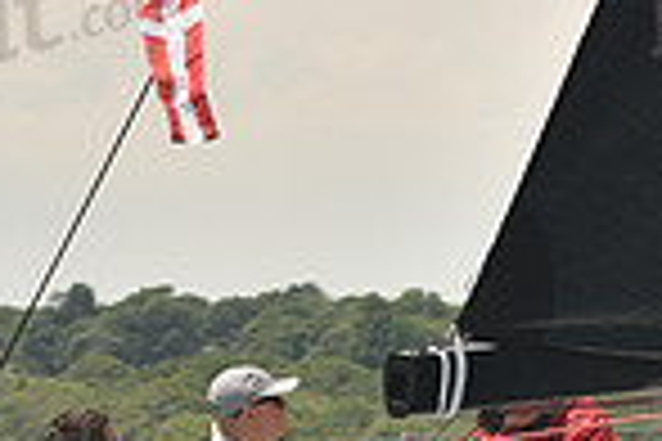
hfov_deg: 7.5
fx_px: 5075
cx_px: 414
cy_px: 650
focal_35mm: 276
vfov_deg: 4.9
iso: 250
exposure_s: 1/640
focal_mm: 70
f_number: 5.6
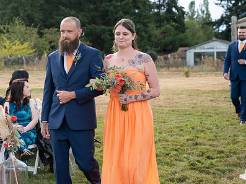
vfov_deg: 17.7
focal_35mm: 83
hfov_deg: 23.4
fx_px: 589
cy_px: 94
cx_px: 68
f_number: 4.5
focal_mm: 59
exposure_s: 1/800
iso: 400
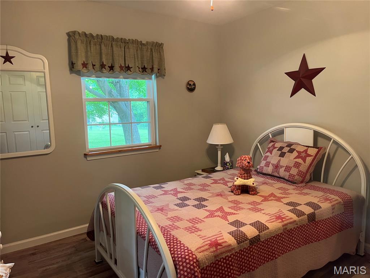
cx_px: 185
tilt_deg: -8.3
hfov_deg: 67.3
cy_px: 139
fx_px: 278
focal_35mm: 26
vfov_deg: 53.1
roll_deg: +1.0
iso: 200
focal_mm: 5.1
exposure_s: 1/60
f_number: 1.6
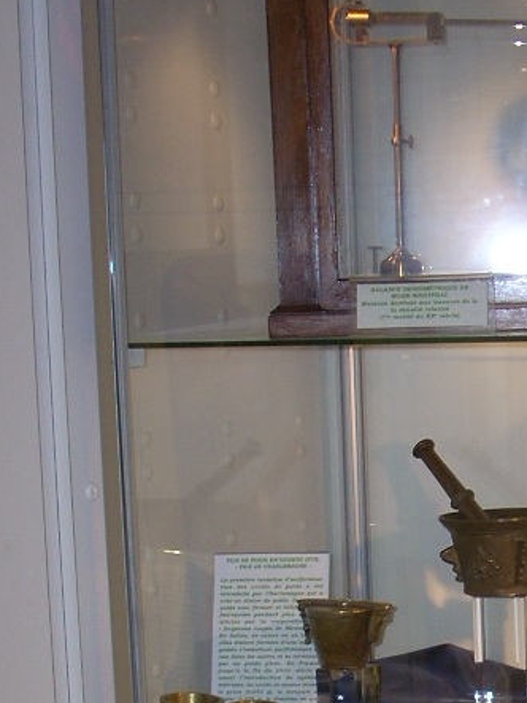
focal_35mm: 107
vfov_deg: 17.9
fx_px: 2173
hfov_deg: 13.7
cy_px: 719
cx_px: 471
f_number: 2.8
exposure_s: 1/30
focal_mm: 6.2
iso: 64
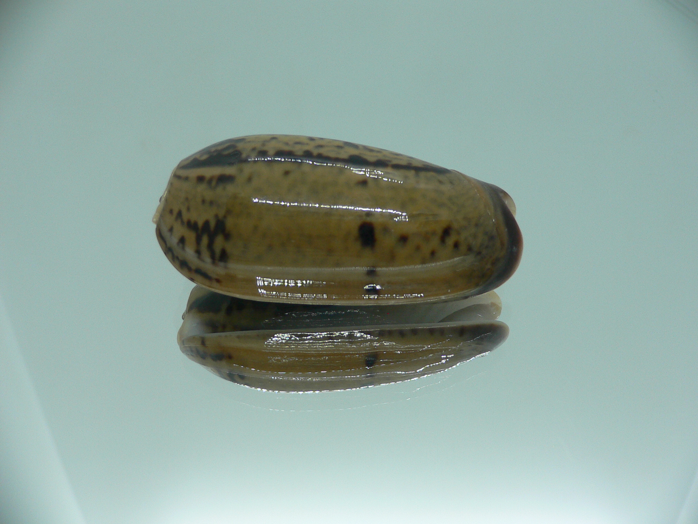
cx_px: 349
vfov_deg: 40.7
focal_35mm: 35
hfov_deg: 52.6
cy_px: 262
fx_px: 706
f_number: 2.8
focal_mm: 4.6
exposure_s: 1/60
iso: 100
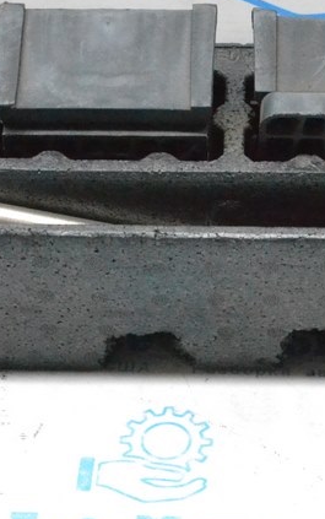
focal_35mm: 107
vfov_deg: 19.4
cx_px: 283
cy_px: 186
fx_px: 1517
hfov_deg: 12.2
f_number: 10
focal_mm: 29
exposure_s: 1/125
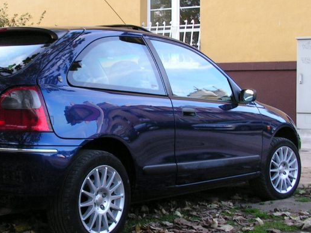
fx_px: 611
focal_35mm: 68
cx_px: 102
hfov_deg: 28.4
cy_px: 106
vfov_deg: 21.6
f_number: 3.2
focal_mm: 7.4
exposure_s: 1/40
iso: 125
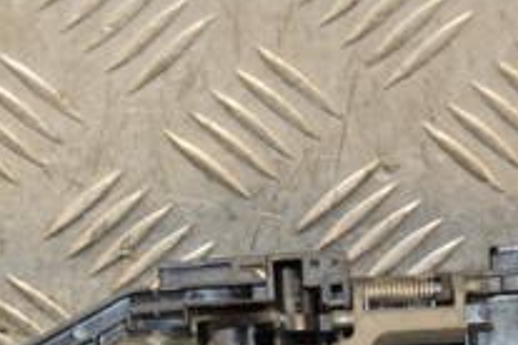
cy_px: 470
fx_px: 3626
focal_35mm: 252
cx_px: 150
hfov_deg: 8.2
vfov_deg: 5.4
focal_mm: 58
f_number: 5
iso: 800
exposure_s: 1/100
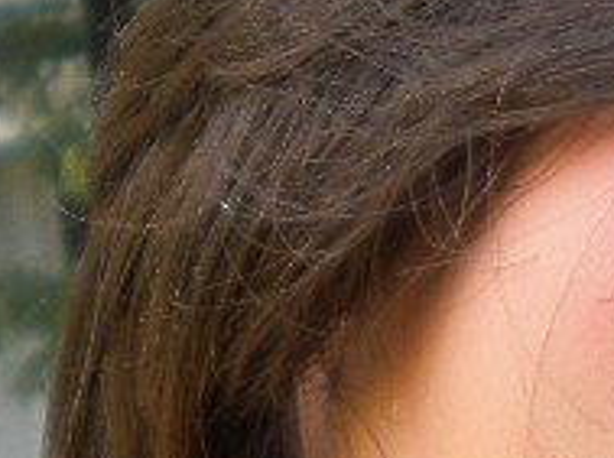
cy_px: 948
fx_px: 3364
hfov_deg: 9.6
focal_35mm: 190
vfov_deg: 7.5
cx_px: 1283
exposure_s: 1/110
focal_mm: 6.3
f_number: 3.1
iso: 80
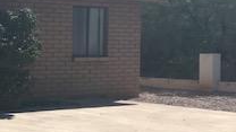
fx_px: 588
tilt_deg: -1.4
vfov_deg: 12.9
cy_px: 76
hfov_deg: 20.3
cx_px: -91
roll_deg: +0.0
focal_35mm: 94
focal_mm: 3.99
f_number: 1.8
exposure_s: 1/4000
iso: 20
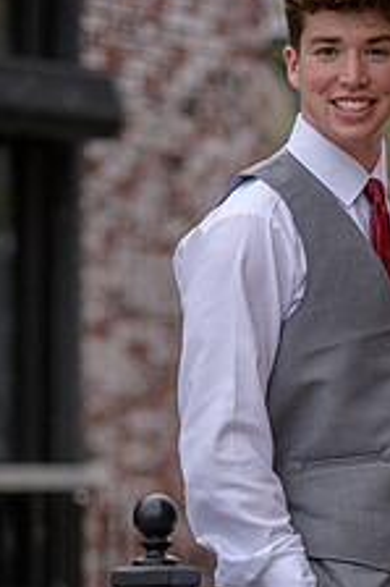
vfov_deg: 7.9
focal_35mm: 261
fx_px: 4247
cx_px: 372
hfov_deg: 5.2
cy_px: 472
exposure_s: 1/1250
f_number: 2.8
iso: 250
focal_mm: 130
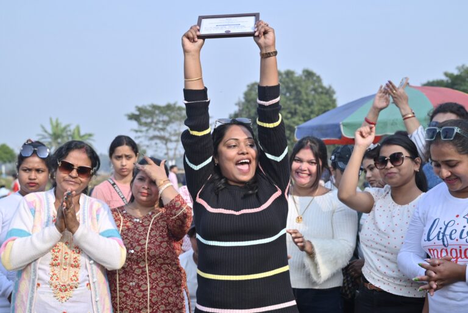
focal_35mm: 50
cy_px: 156
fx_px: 650
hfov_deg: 39.6
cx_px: 234
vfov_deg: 27.0
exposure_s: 1/320
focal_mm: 50
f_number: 5.6
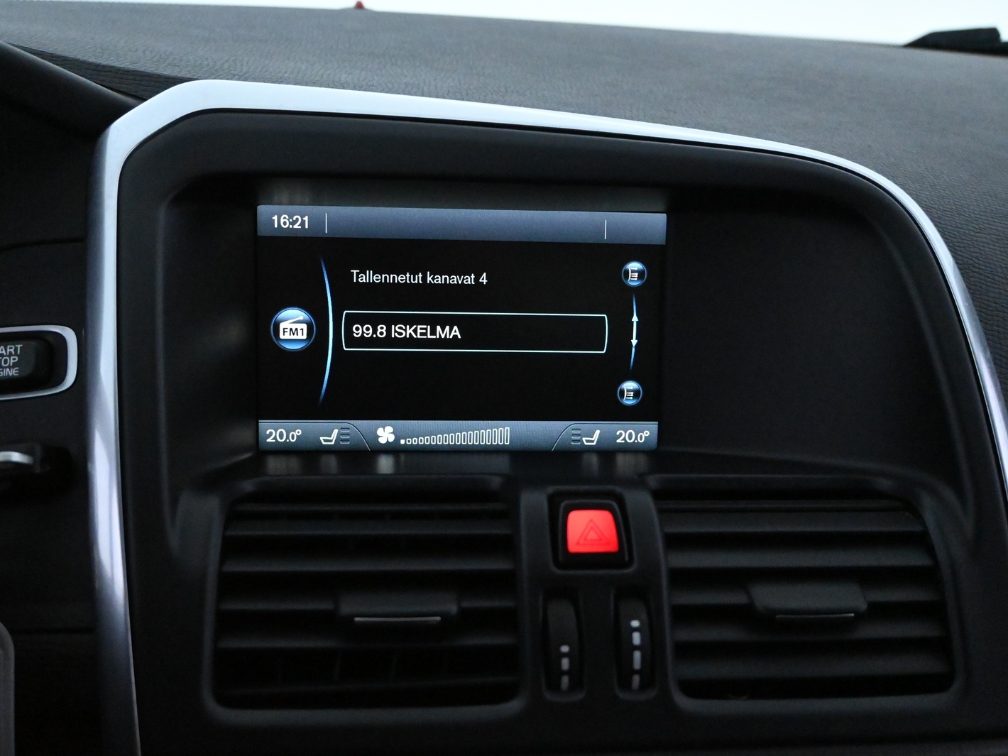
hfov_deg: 53.2
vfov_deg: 41.2
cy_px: 378
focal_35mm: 35
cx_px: 488
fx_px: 1006
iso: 10000
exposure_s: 1/250
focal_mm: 21
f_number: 4
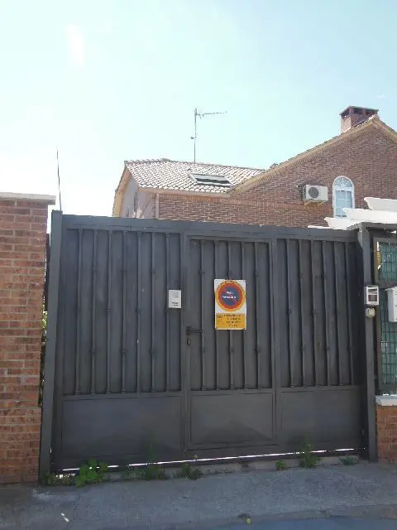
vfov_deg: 54.0
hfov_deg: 41.8
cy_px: 265
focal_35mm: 34
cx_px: 198
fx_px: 520
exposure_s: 1/400
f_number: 3.9
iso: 125
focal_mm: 6
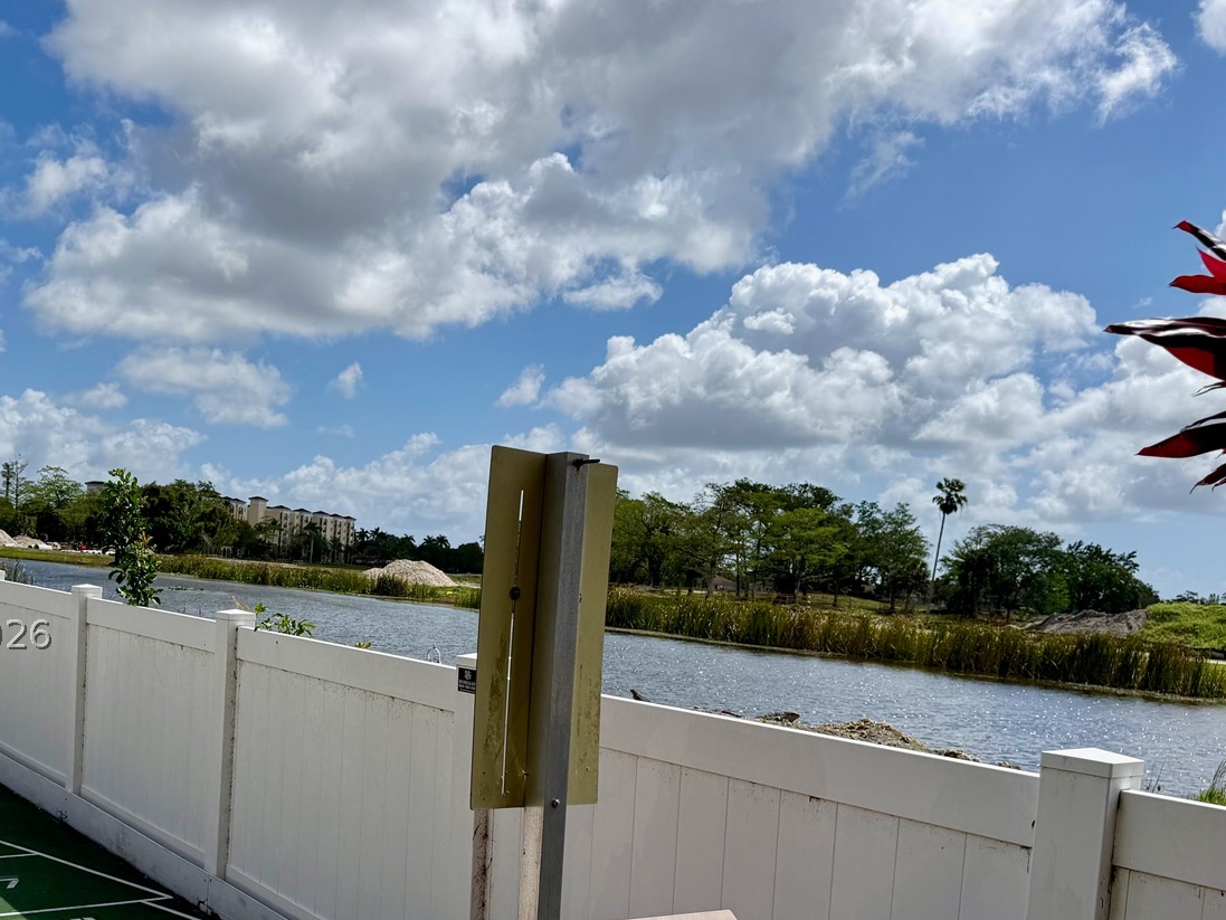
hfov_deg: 51.5
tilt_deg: -3.3
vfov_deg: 40.1
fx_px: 1240
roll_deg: -4.7
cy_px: 634
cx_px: 393
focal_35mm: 35
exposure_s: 1/10309
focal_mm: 6.76
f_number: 1.78
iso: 80
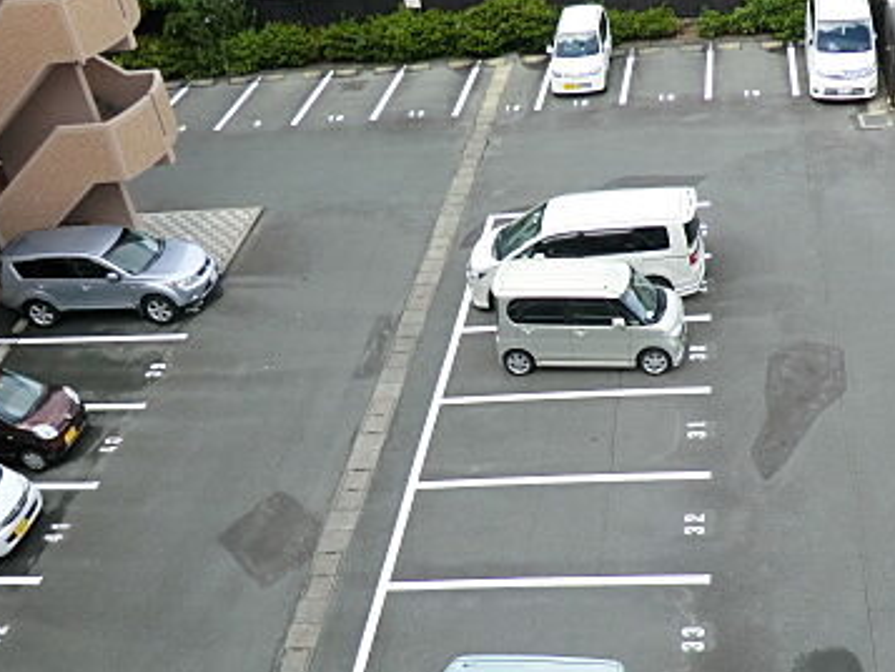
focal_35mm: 43
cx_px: 564
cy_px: 451
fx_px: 1112
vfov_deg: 33.3
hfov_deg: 43.5
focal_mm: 4.3
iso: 80
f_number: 3.2
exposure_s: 1/400
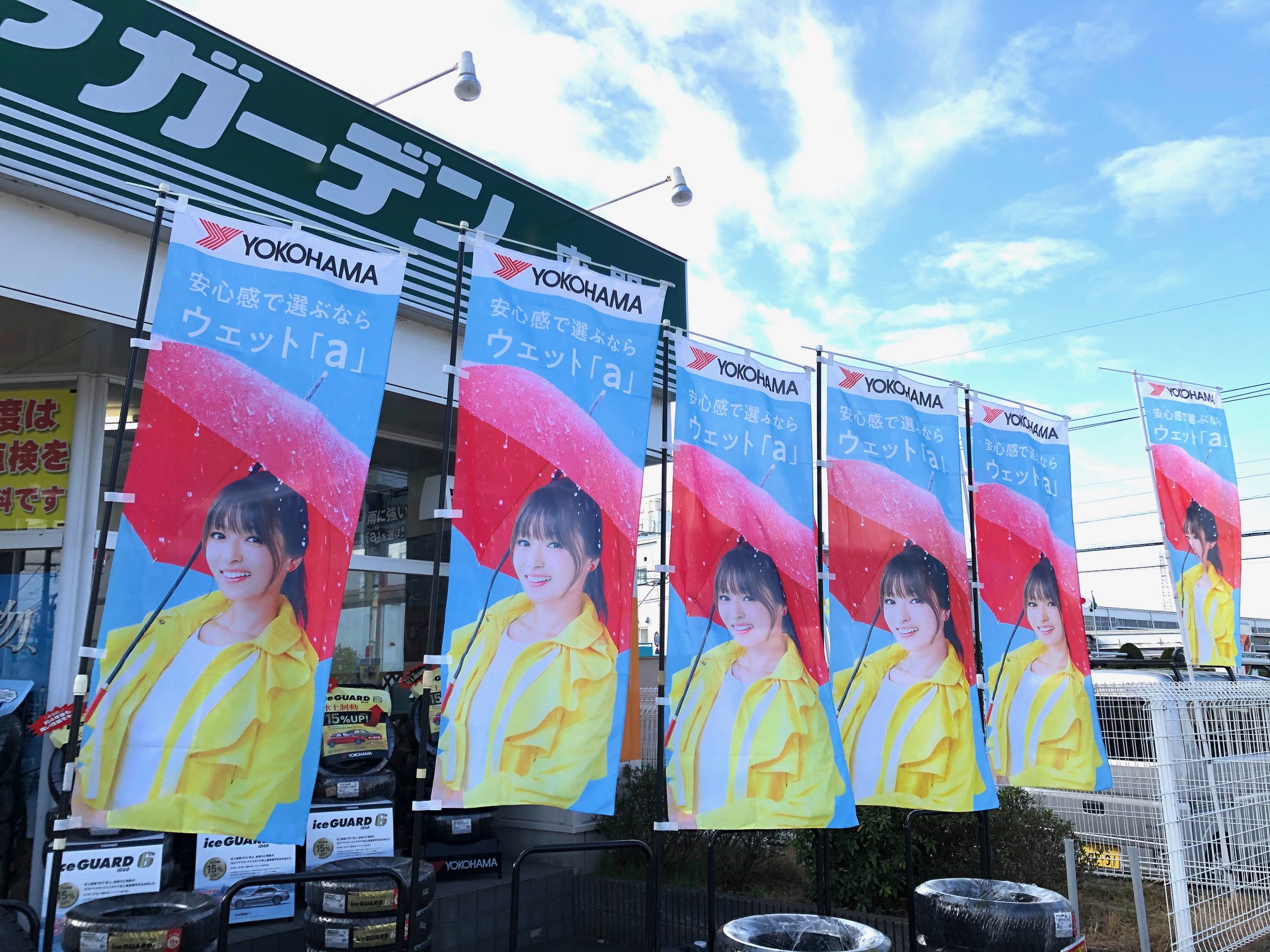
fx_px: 1027
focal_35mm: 28
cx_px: 635
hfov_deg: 63.4
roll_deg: -0.8
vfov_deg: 49.7
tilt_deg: +13.0
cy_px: 476
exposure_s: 1/1372
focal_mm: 3.99
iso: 20
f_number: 1.8
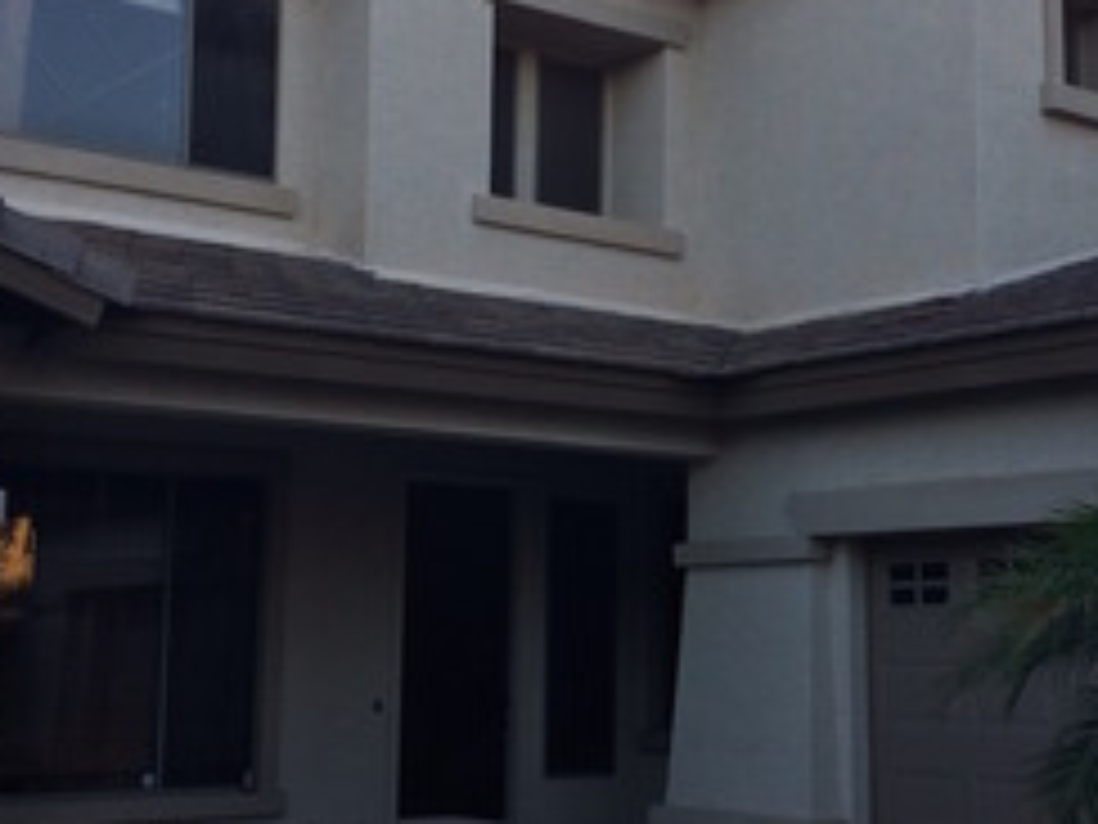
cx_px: 616
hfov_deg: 30.7
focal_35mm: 63
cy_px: 383
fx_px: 1998
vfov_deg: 23.3
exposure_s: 1/383
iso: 32
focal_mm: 4.12
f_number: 2.2
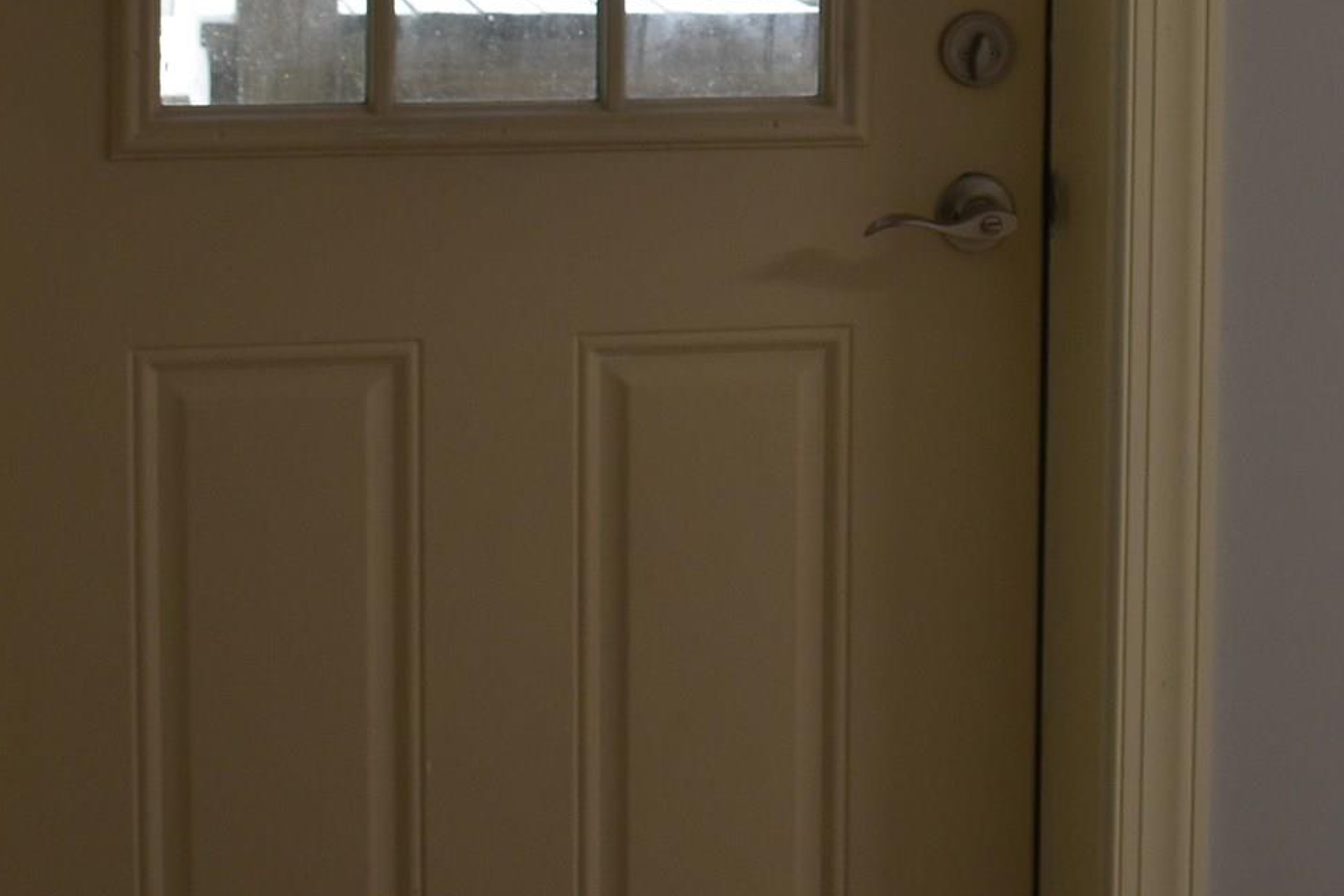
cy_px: -95
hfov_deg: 20.8
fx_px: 3584
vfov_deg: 13.9
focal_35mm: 96
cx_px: 1218
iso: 400
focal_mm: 20
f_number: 4
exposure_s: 1/60
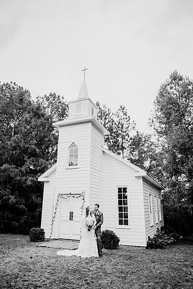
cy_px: 144
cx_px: 96
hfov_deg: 53.1
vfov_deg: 73.7
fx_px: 193
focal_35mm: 24
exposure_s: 1/1000
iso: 125
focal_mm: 24
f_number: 2.2
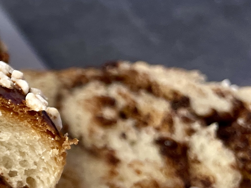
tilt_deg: -25.7
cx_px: -233
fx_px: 769
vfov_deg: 14.0
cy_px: 89
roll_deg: -0.3
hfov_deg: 15.3
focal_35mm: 106
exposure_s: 1/121
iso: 80
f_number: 1.6
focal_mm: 4.2
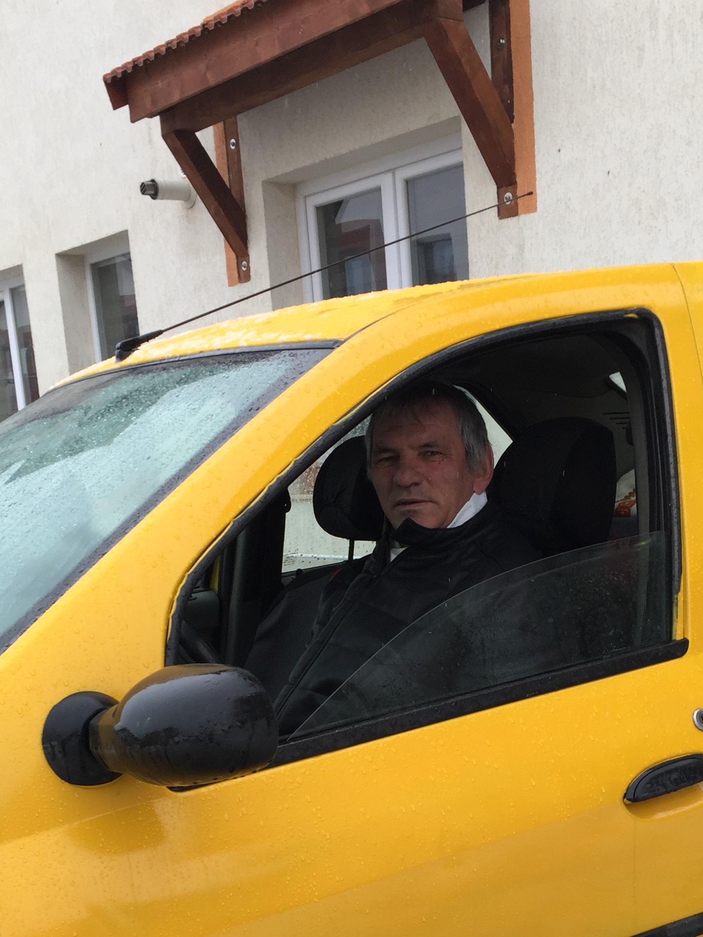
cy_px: 773
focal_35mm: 49
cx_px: 361
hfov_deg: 29.7
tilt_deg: -13.4
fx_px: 1327
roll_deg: +3.9
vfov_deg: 37.3
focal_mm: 4.15
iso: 32
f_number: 2.2
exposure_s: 1/211
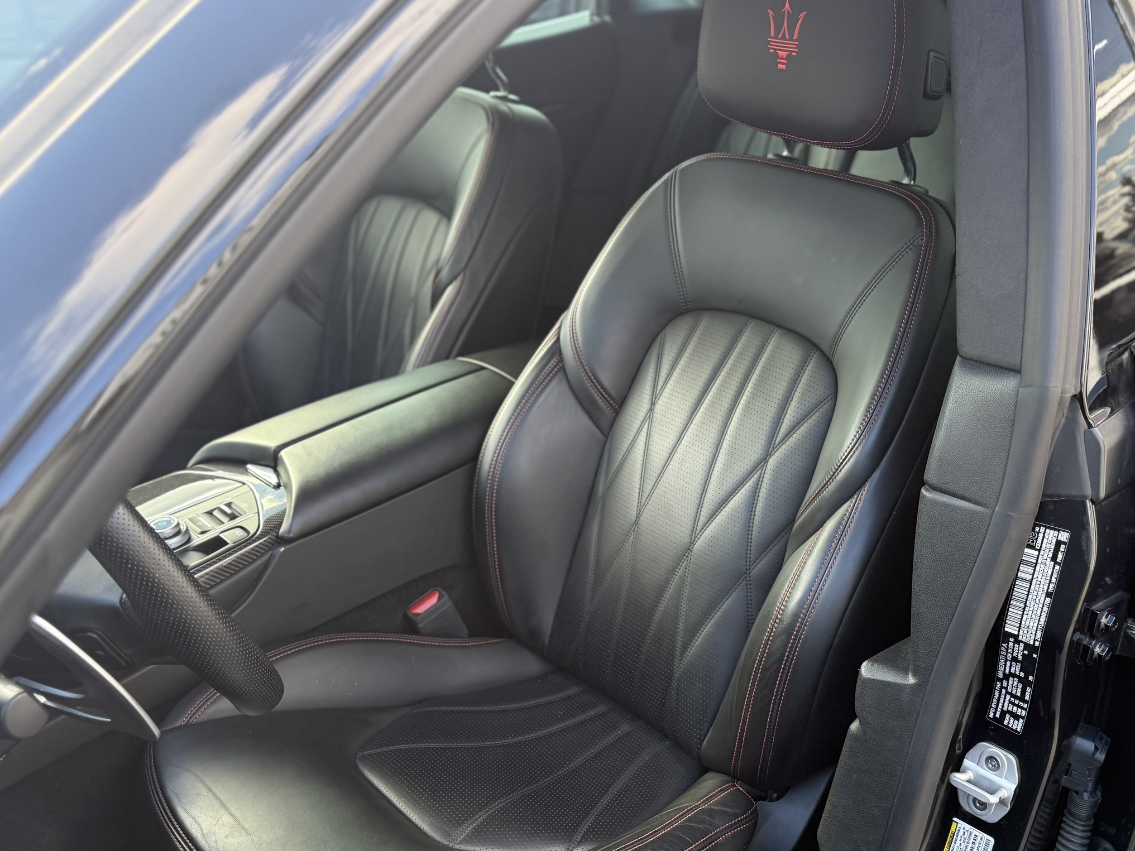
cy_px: 482
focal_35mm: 34
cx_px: 684
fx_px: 1115
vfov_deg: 41.7
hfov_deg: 53.6
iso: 160
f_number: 1.78
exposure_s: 1/237
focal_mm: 6.76
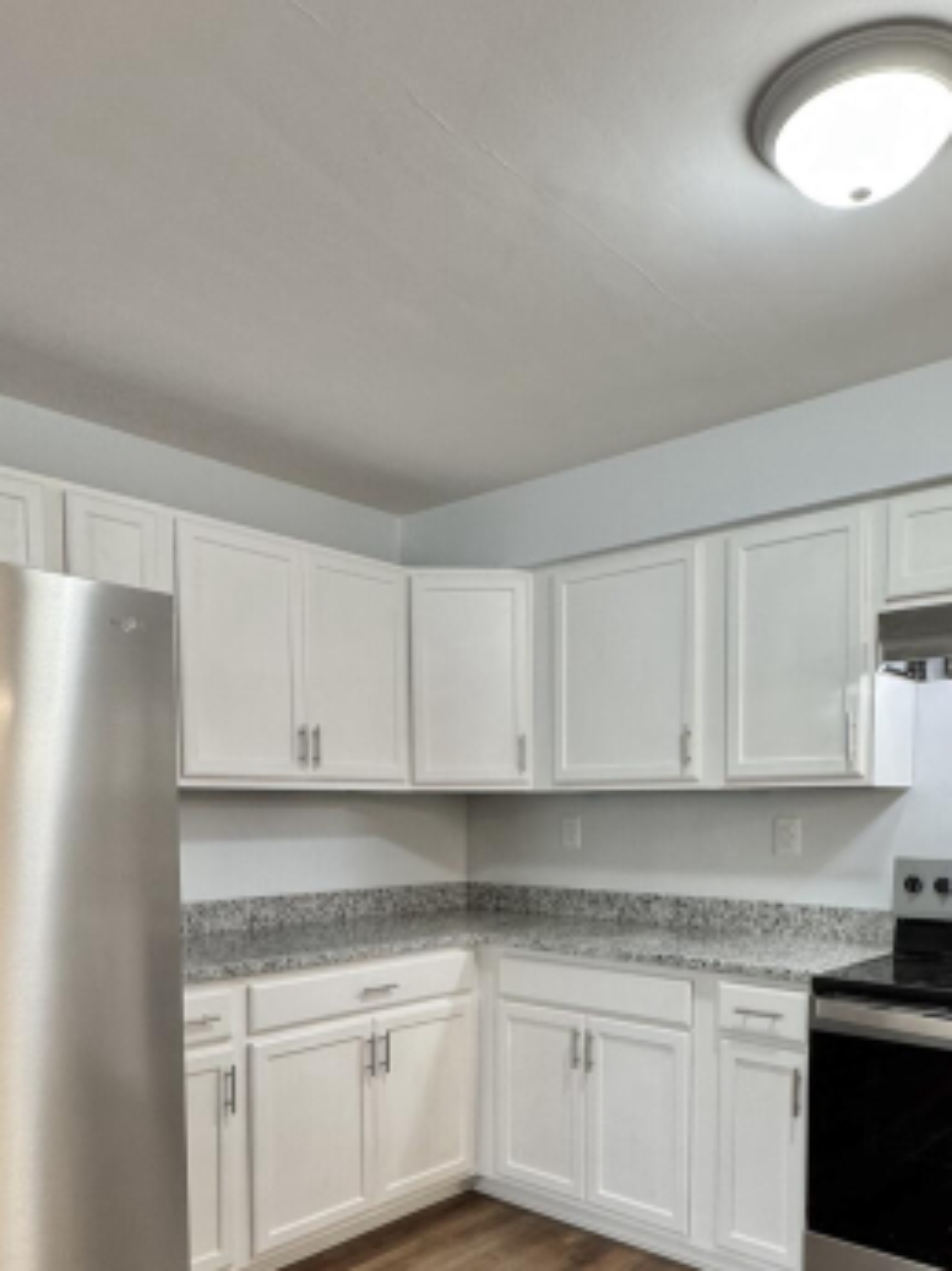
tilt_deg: -4.9
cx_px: 482
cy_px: 891
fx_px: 991
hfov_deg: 51.3
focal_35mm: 27
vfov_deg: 63.0
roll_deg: +0.0
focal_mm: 2.22
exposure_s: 1/60
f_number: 2.2
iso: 200
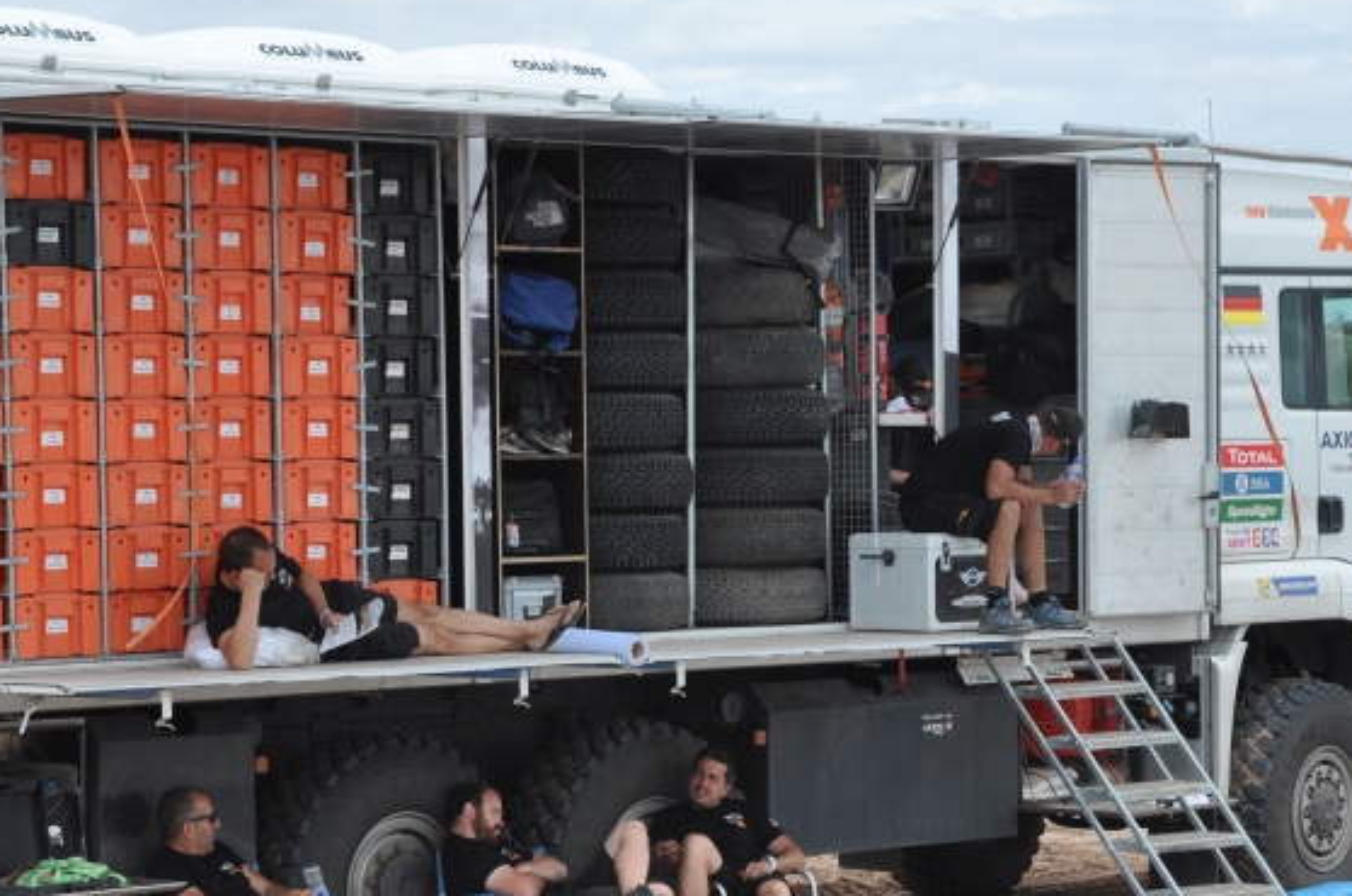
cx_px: 533
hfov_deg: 16.5
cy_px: 673
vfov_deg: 11.0
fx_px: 4646
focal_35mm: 124
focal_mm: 45
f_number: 9
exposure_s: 1/320
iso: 200
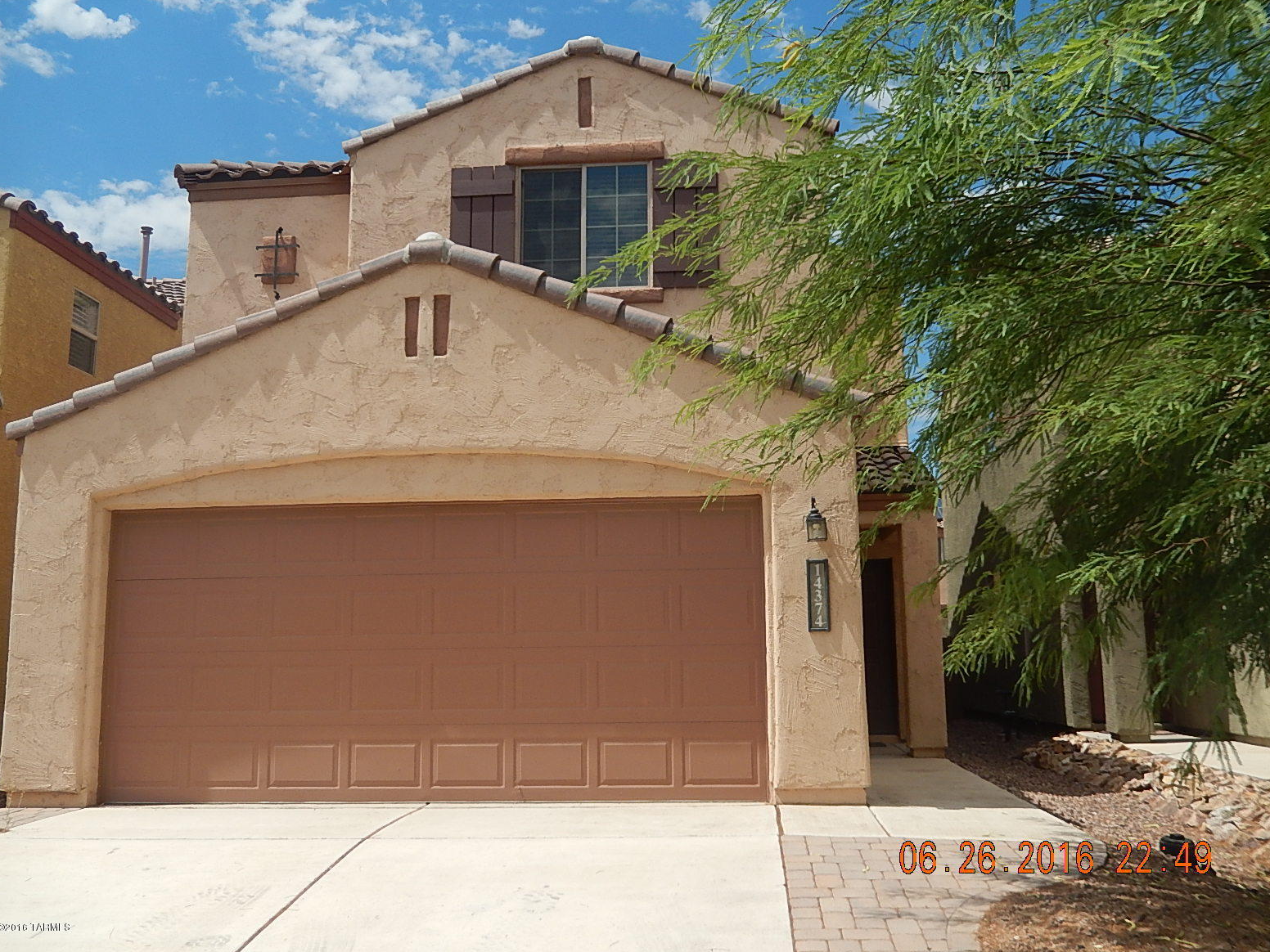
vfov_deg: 42.9
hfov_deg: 55.3
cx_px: 648
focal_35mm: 33
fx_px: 1211
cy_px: 469
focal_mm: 5.7
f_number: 7.6
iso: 125
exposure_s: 1/400
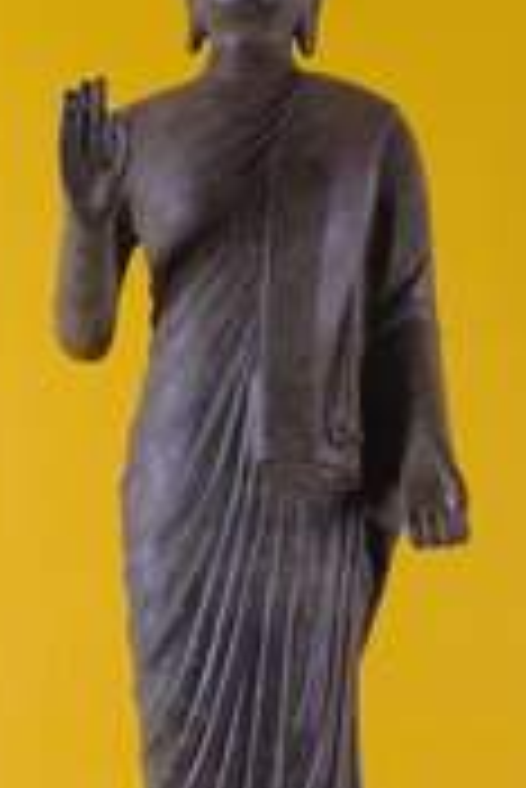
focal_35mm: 96
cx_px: 247
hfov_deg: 14.3
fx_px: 2100
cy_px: 500
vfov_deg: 21.2
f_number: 8
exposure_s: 1/60
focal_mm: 28.13
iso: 1600
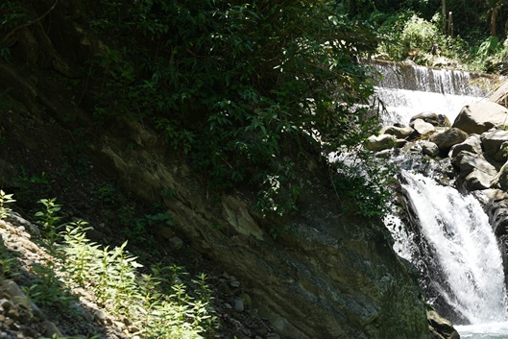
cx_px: 475
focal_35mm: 122
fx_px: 1718
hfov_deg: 16.6
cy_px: 207
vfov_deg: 11.3
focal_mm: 62.9
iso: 100
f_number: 4.5
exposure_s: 1/200
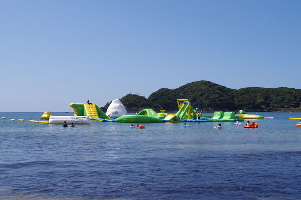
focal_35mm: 51
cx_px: 162
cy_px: 106
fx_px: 426
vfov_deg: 26.4
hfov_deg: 38.9
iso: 200
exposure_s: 1/200
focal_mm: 30.63
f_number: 13
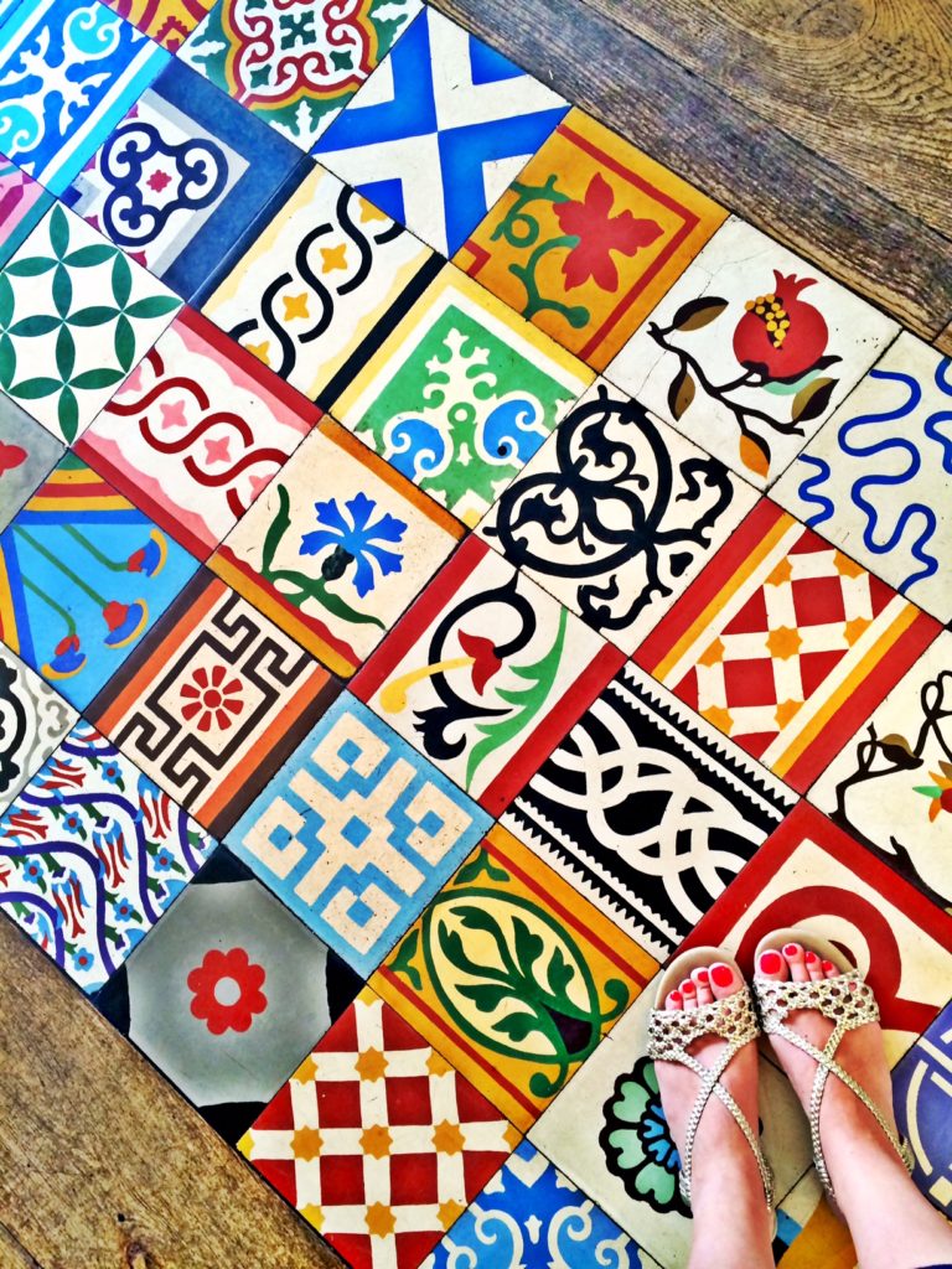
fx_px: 1100
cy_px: 634
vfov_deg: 60.0
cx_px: 476
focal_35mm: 30
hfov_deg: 46.8
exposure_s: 1/33
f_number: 2.2
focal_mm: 4.12
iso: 125
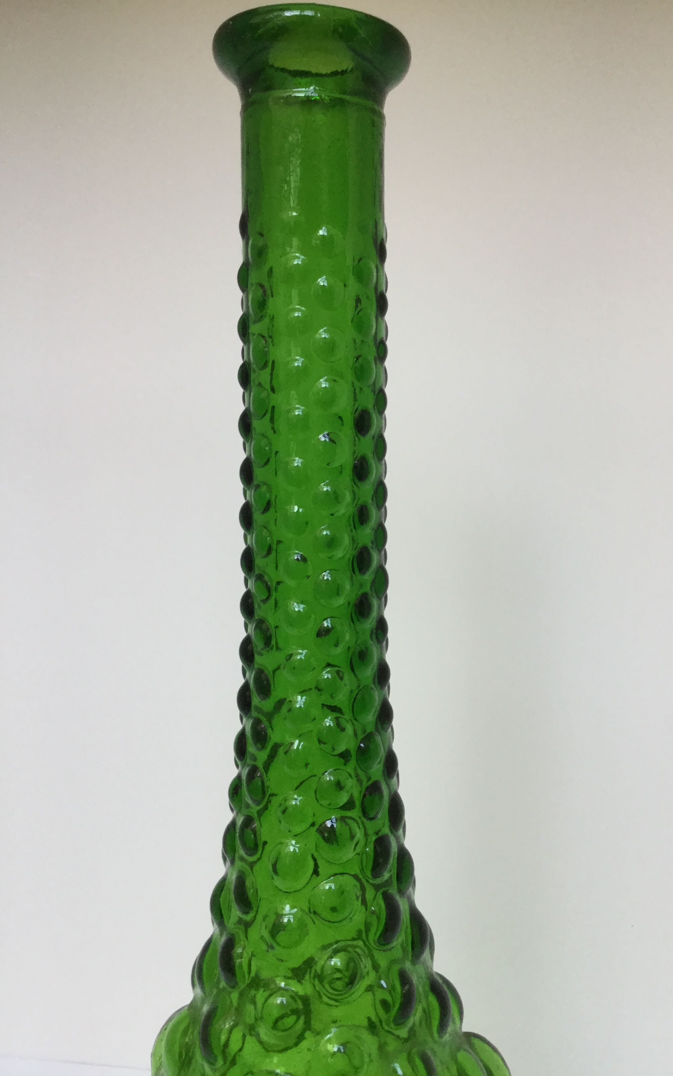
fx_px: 969
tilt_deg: -7.2
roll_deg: -1.3
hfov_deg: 38.2
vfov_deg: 58.1
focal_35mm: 33
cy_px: 537
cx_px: 403
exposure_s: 1/33
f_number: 2.4
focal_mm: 3.3
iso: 64
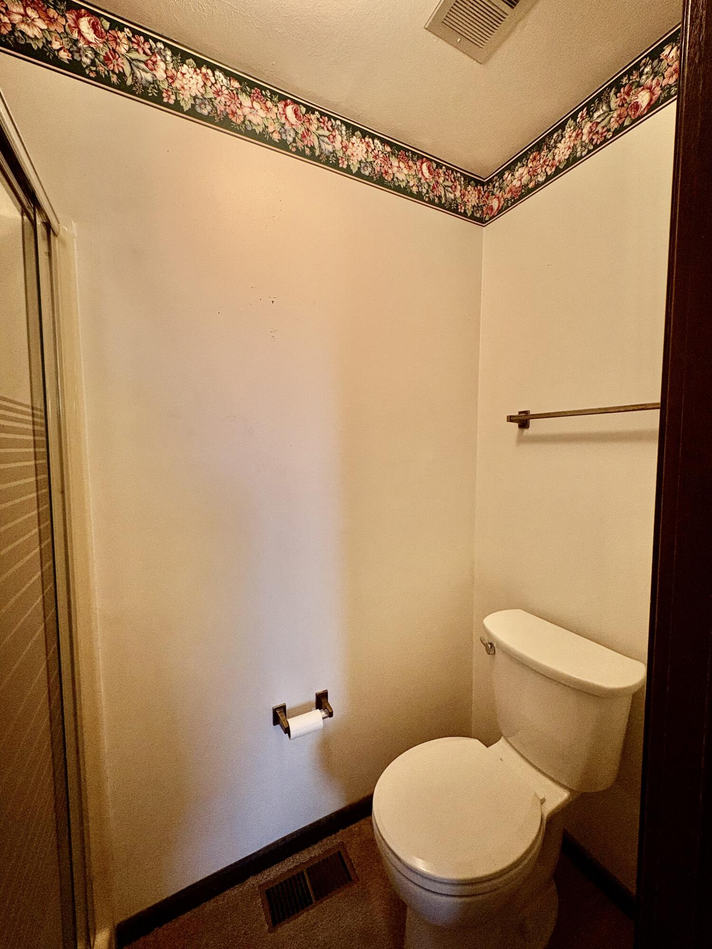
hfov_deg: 85.7
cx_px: 356
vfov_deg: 102.1
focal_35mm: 14
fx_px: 384
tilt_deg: -3.7
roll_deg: +0.4
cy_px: 474
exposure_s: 1/120
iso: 200
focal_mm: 2.22
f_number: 2.2
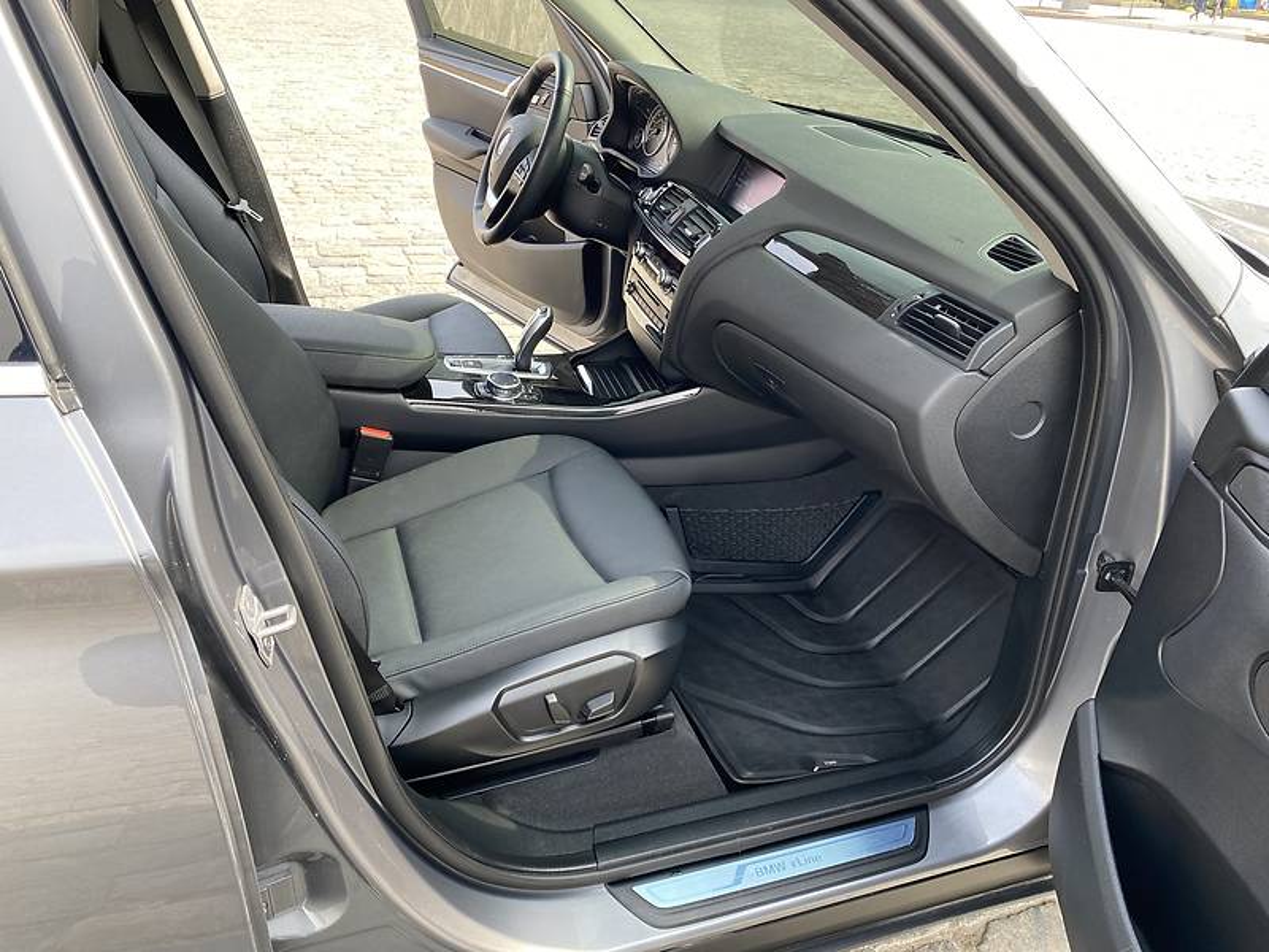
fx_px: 953
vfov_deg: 53.1
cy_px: 476
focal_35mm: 26
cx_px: 634
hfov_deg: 67.3
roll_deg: -3.1
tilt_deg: -28.5
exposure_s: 1/149
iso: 32
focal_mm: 4.2
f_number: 1.8
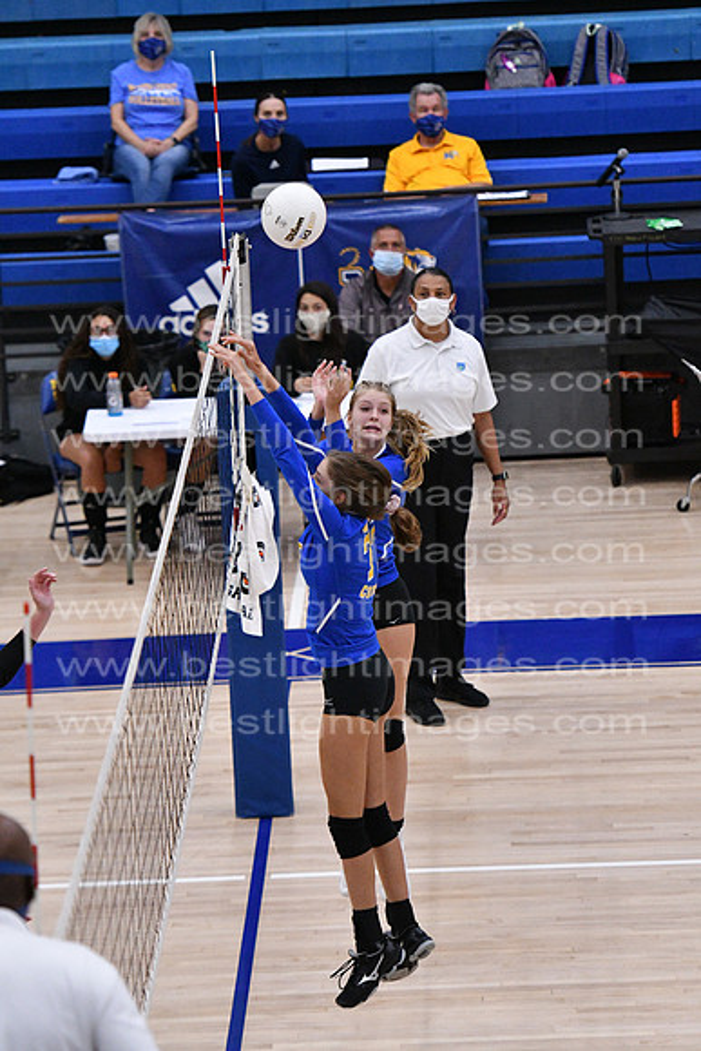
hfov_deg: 6.8
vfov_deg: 10.2
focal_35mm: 202
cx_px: 350
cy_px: 526
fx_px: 5911
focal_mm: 135
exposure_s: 1/1250
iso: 6400
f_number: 3.2
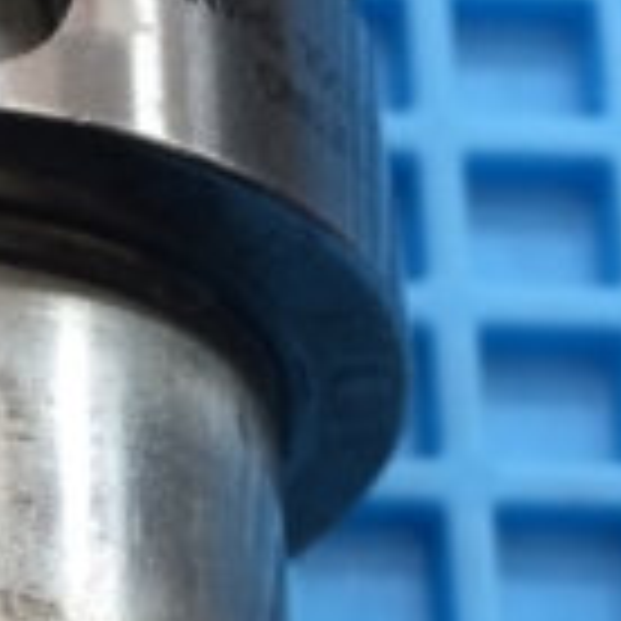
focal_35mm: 119
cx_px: -198
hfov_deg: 14.0
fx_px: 2415
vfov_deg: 14.3
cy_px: 666
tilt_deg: -70.1
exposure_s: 1/30
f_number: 2.2
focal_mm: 4.15
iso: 40
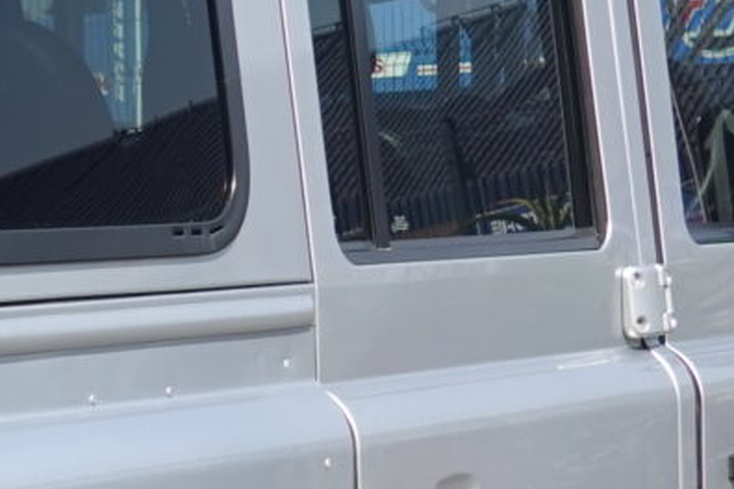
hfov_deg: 12.7
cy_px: 421
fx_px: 3160
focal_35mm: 155
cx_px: -324
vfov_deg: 8.8
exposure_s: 1/800
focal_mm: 9
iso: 125
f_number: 2.8
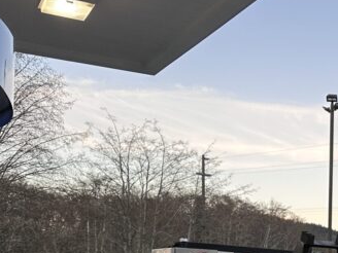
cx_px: 396
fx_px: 732
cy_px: 332
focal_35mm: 75
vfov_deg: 18.3
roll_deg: +0.1
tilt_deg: -2.0
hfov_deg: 23.9
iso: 80
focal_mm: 6.86
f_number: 1.78
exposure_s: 1/426
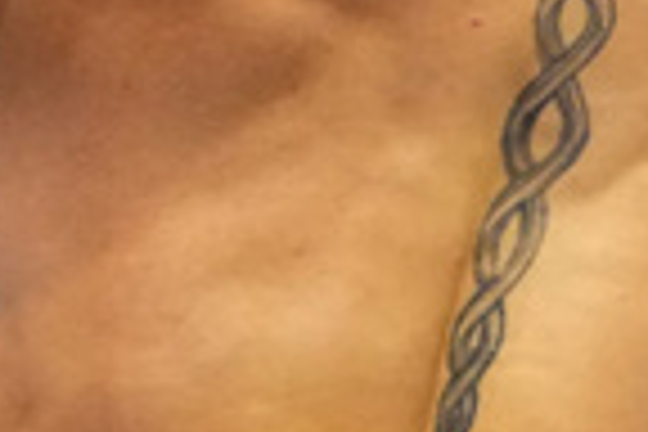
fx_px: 6749
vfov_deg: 3.7
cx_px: -662
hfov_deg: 5.4
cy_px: 234
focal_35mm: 375
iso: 5000
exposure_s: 1/1600
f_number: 2.8
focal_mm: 50
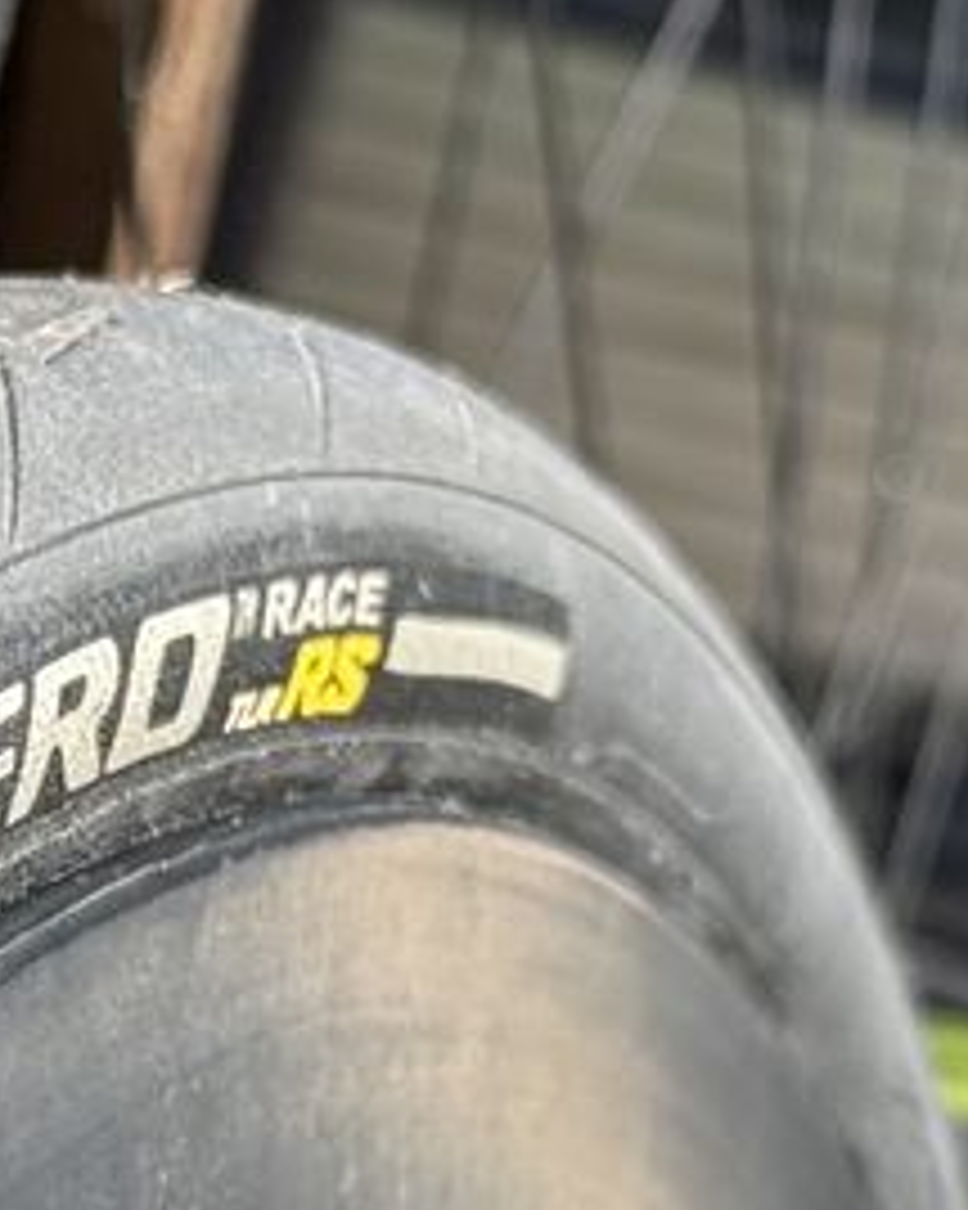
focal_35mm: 209
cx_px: -63
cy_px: 1363
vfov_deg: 9.2
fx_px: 7489
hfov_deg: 7.4
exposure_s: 1/995
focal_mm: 6.76
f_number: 1.78
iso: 64
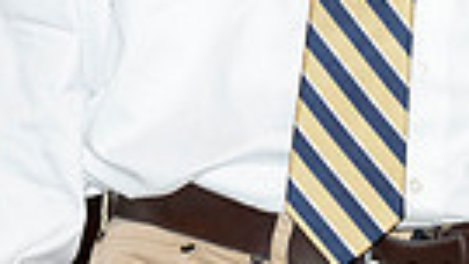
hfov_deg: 3.1
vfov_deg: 1.8
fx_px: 8595
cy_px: -374
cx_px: 507
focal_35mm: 691
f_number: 5.6
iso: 800
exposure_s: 1/100
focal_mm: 120
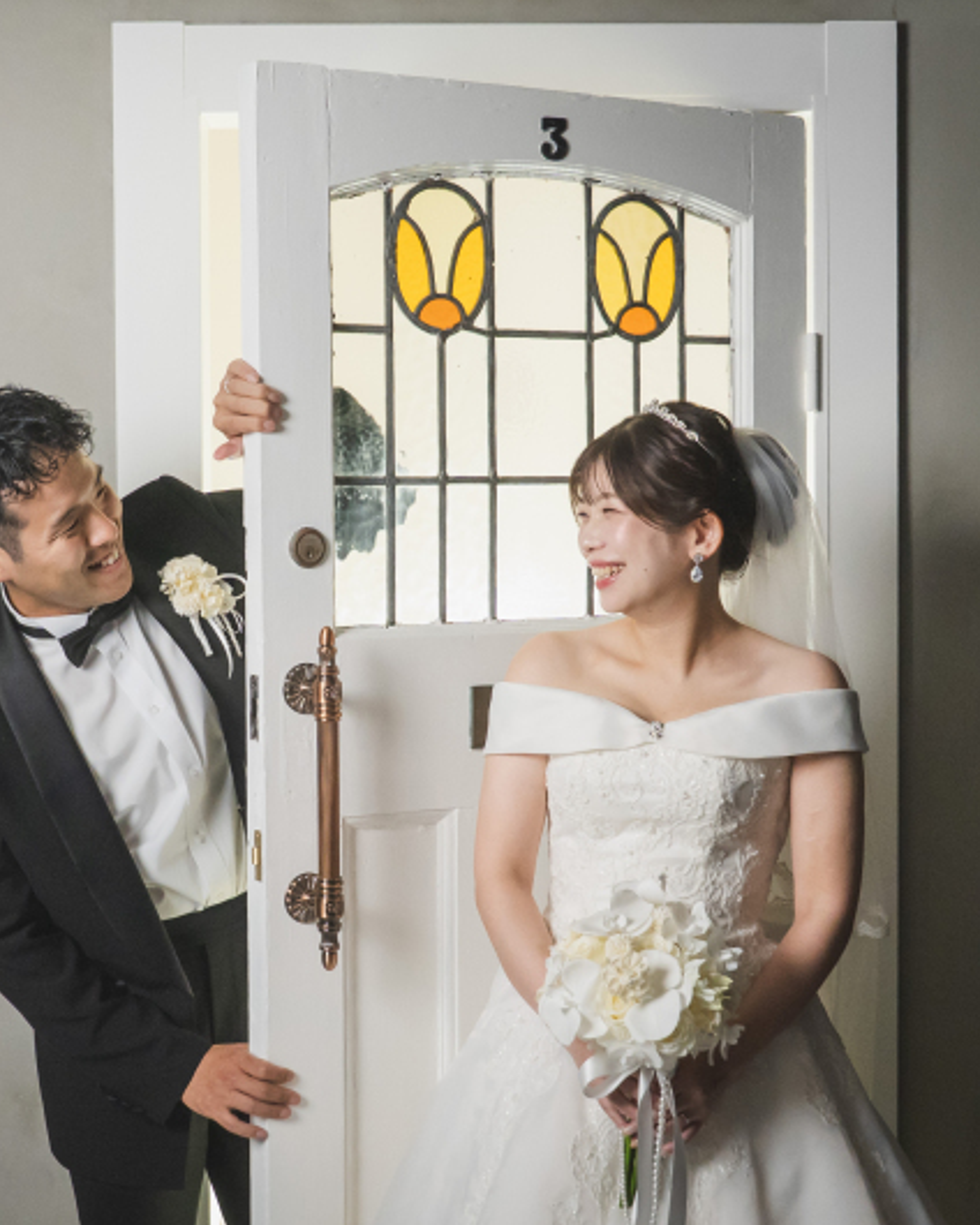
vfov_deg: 36.7
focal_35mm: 51
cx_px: 194
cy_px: 611
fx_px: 1849
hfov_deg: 29.0
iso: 3200
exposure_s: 1/125
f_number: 5
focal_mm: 24
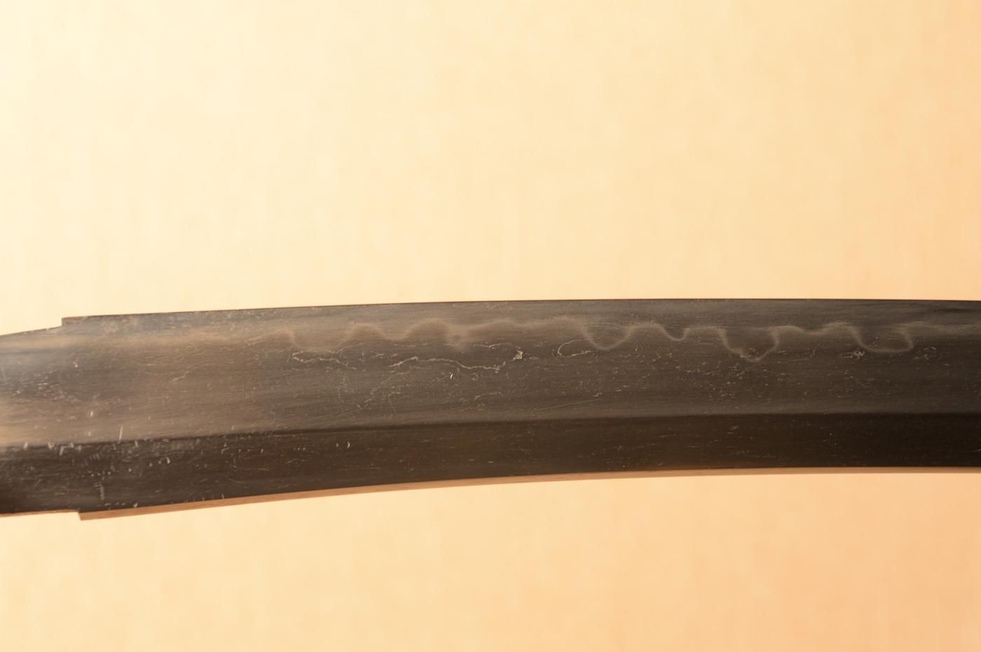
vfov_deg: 11.4
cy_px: 326
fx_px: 3267
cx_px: 490
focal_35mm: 120
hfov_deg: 17.1
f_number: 11
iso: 400
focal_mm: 80
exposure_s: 1/1.6
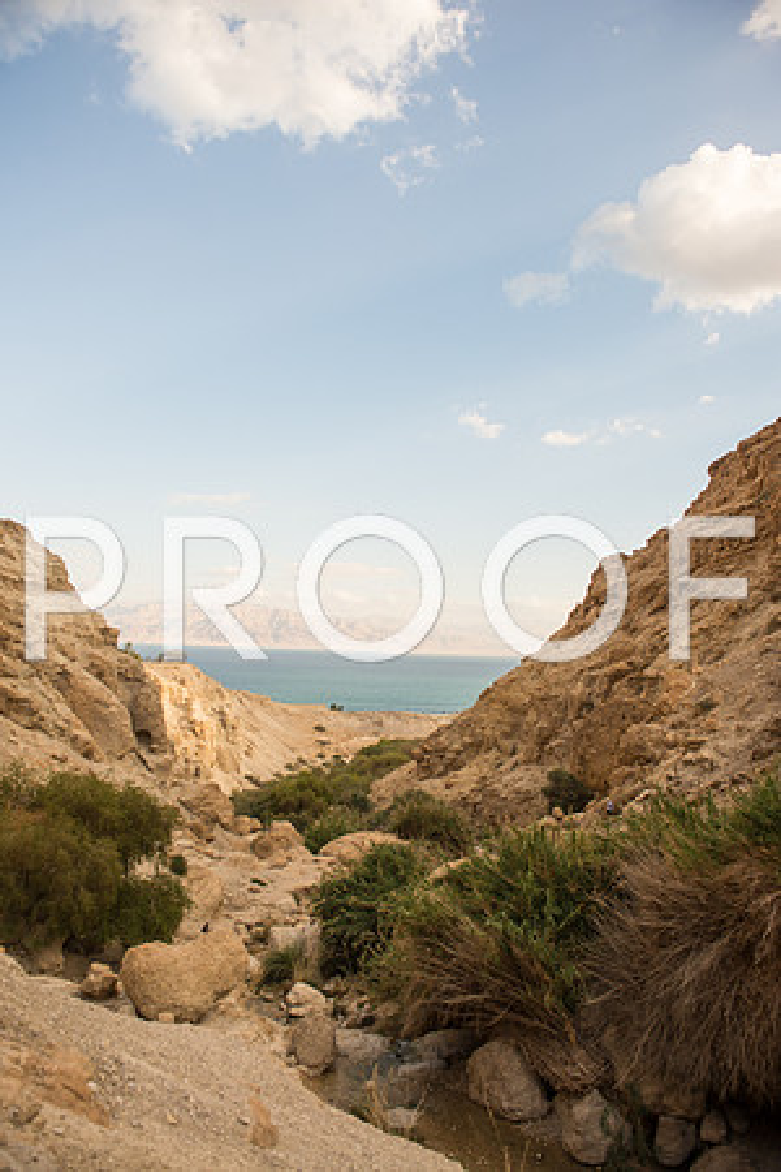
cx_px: 390
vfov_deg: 73.7
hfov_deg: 53.1
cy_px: 586
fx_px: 781
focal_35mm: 24
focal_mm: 24
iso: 200
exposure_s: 1/1600
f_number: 2.8
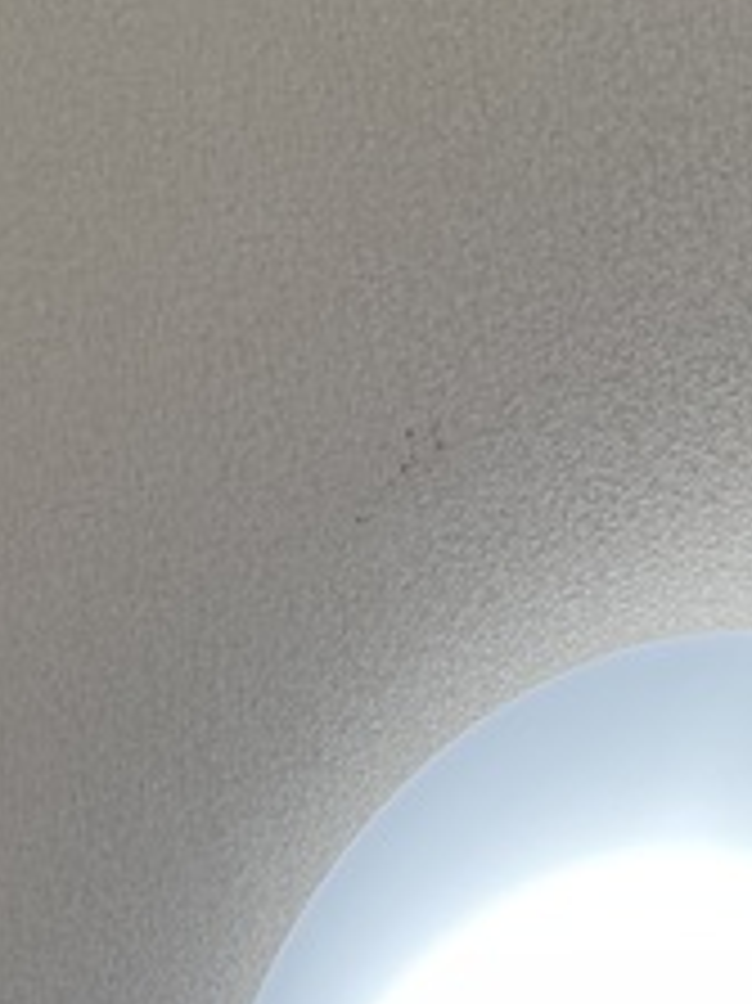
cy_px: 1315
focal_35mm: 84
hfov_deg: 17.1
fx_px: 2435
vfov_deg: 21.1
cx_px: 779
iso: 32
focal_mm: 4.2
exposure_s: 1/237
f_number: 1.6
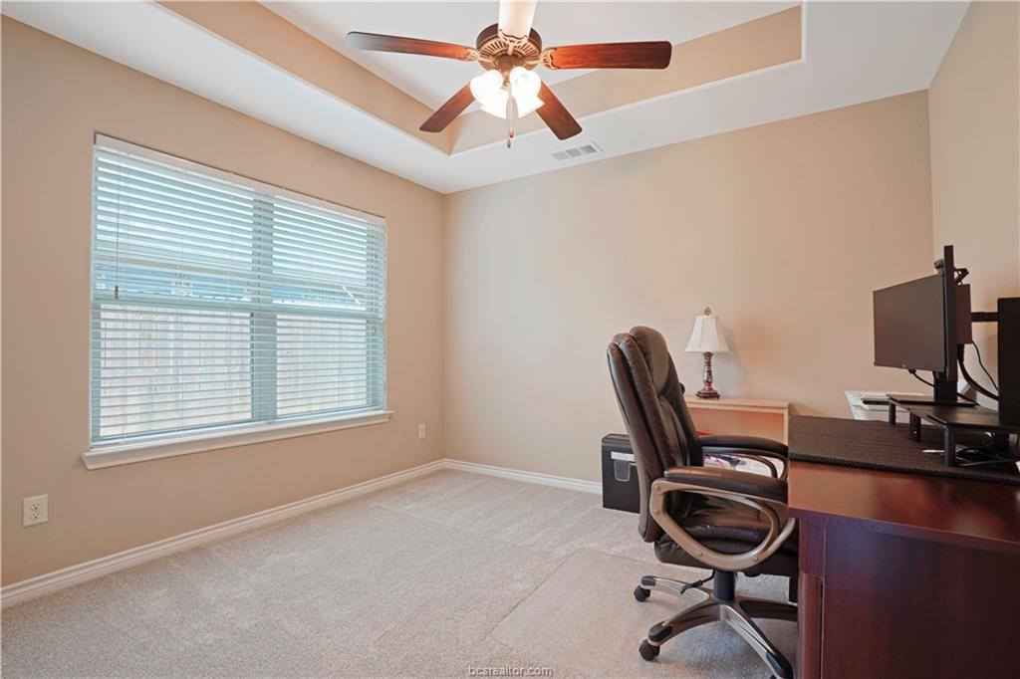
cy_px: 340
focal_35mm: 16
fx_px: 453
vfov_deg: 73.7
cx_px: 510
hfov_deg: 96.8
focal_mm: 16
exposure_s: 1/20
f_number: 8
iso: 100
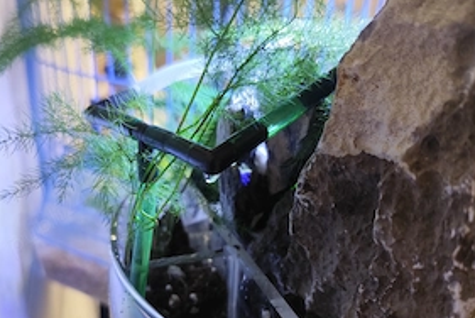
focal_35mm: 34
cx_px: 240
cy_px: 240
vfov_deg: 37.9
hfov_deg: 55.7
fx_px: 449
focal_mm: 6.14
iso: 500
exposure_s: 1/50
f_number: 1.65
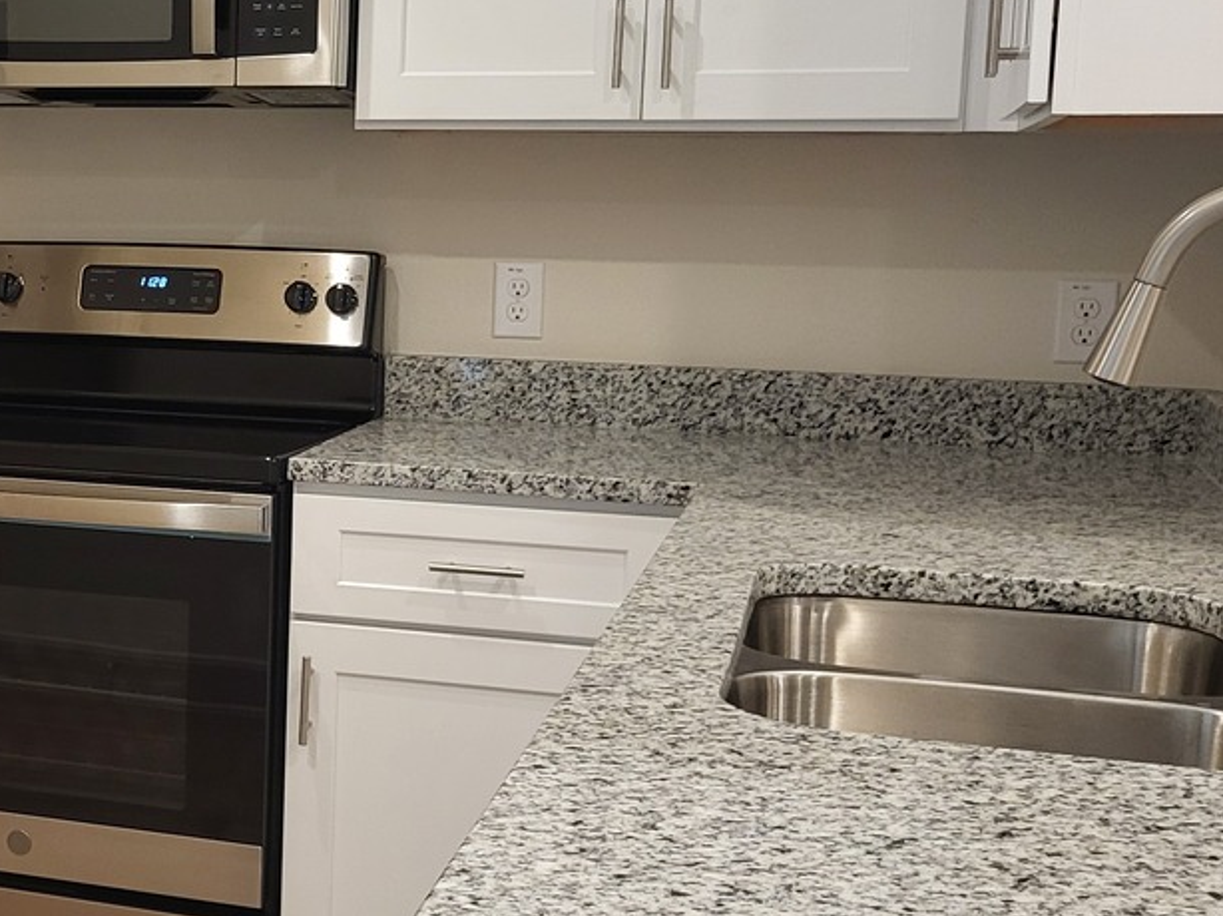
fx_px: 2154
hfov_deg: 29.5
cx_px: -14
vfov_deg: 24.0
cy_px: 446
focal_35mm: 61
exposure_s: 1/120
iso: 250
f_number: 1.8
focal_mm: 5.4
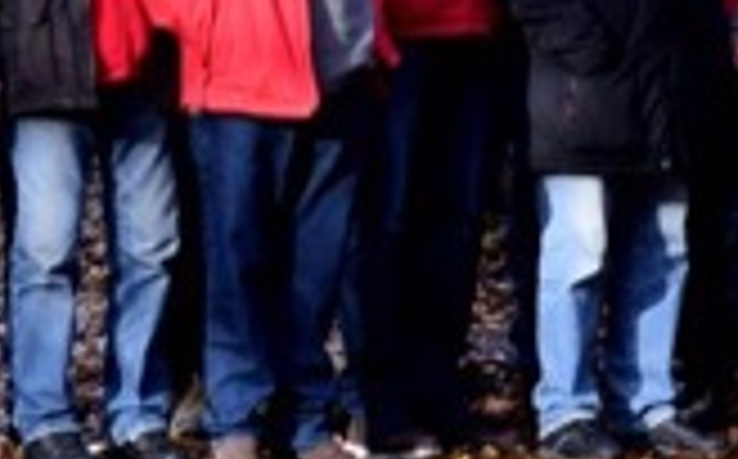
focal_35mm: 373
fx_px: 7492
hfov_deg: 5.6
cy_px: -461
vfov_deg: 3.5
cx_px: 1318
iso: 400
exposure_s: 1/125
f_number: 6.3
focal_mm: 50
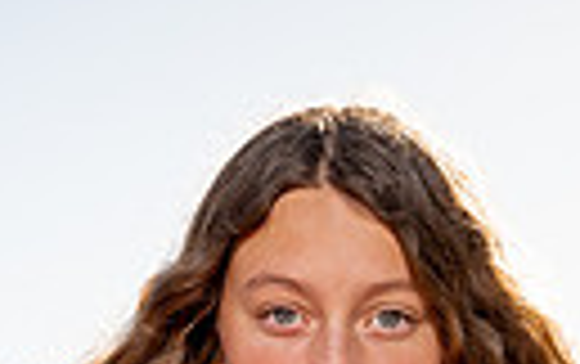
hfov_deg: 10.5
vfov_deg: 6.2
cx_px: 324
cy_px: 960
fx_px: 3150
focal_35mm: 199
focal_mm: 37
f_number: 5.6
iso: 100
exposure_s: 1/250
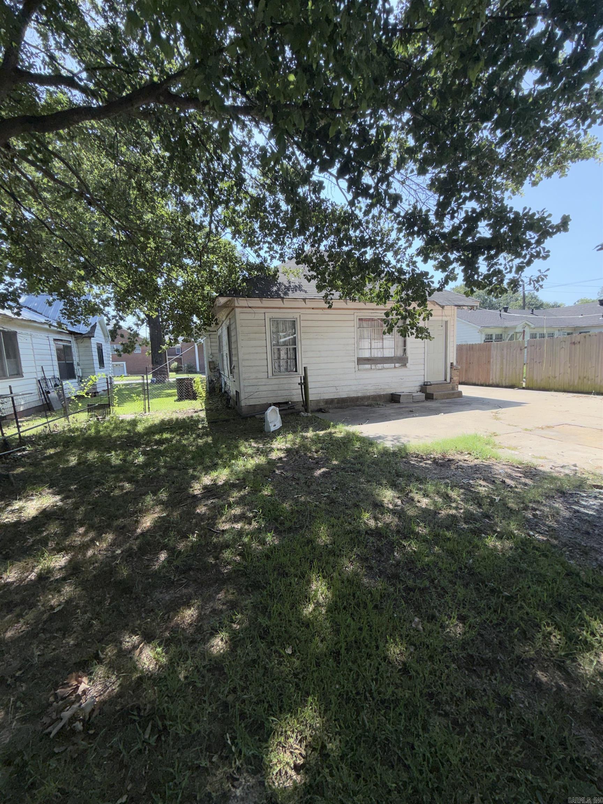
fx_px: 325
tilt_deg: -8.9
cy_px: 402
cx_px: 302
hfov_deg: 85.7
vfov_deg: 102.1
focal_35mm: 14
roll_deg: +1.5
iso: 16
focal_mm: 2.22
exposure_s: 1/416
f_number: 2.2
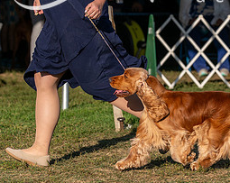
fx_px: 1862
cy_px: 29
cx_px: 162
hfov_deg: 7.1
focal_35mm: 274
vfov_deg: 5.6
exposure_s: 1/1250
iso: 100
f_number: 4.5
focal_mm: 110
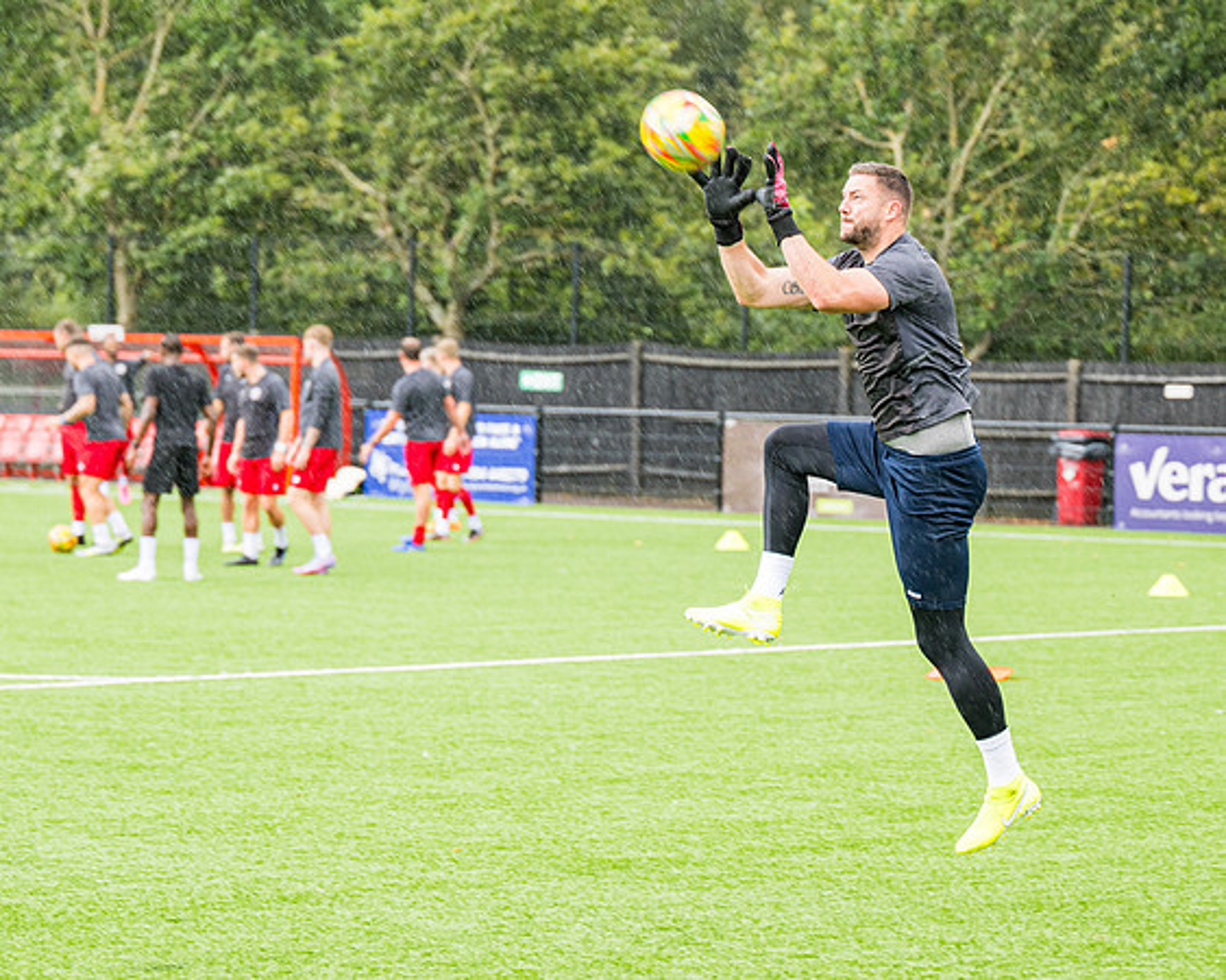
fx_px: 5154
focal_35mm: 142
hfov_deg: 13.6
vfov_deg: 10.9
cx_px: 624
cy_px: 617
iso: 200
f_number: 2.8
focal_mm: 79
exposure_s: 1/320
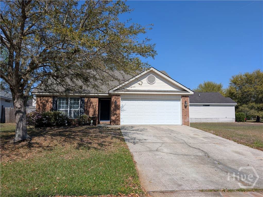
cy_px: 98
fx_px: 183
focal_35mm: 24
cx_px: 132
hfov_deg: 71.5
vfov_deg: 56.9
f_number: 1.68
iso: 21
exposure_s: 1/1672
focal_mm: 6.9
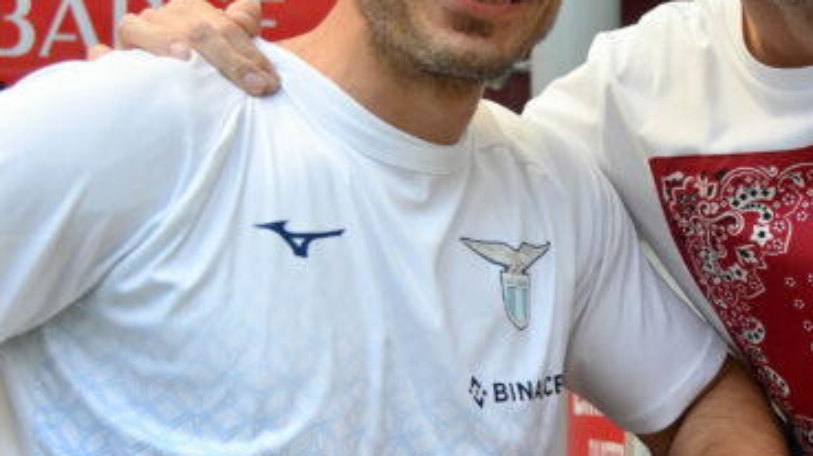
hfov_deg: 22.3
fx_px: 2004
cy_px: 248
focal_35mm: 93
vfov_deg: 13.0
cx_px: 767
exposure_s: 1/5000
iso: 1600
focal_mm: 32
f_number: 4.5
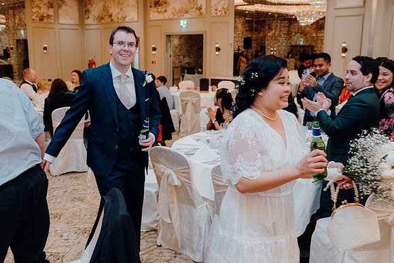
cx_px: 197
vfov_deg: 36.9
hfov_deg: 53.1
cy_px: 132
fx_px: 394
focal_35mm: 36
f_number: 3.5
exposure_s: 1/160
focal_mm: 24
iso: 3200
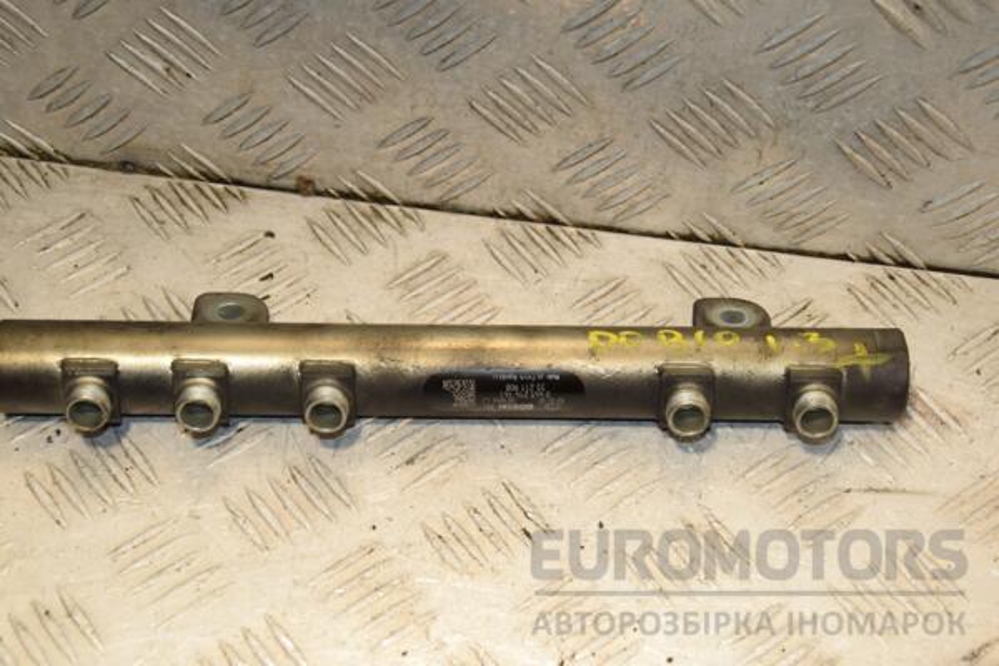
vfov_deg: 17.5
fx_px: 2164
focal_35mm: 78
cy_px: 333
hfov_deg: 26.0
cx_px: 500
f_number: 8
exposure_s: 1/200
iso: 800
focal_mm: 52
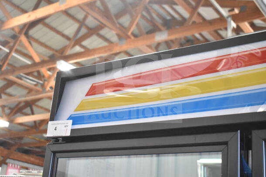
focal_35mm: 54
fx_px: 399
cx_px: 133
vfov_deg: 25.1
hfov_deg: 36.9
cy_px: 88
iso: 8000
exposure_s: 1/60
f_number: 4.8
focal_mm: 36
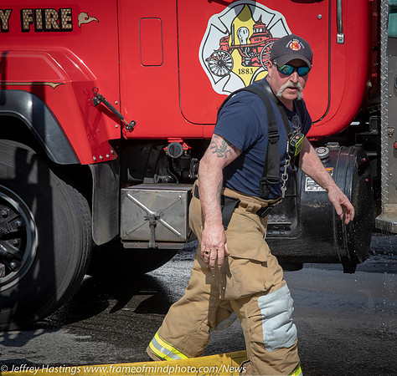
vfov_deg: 12.5
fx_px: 1722
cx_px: 272
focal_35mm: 136
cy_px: 194
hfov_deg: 13.1
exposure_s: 1/640
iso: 640
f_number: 9
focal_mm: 70
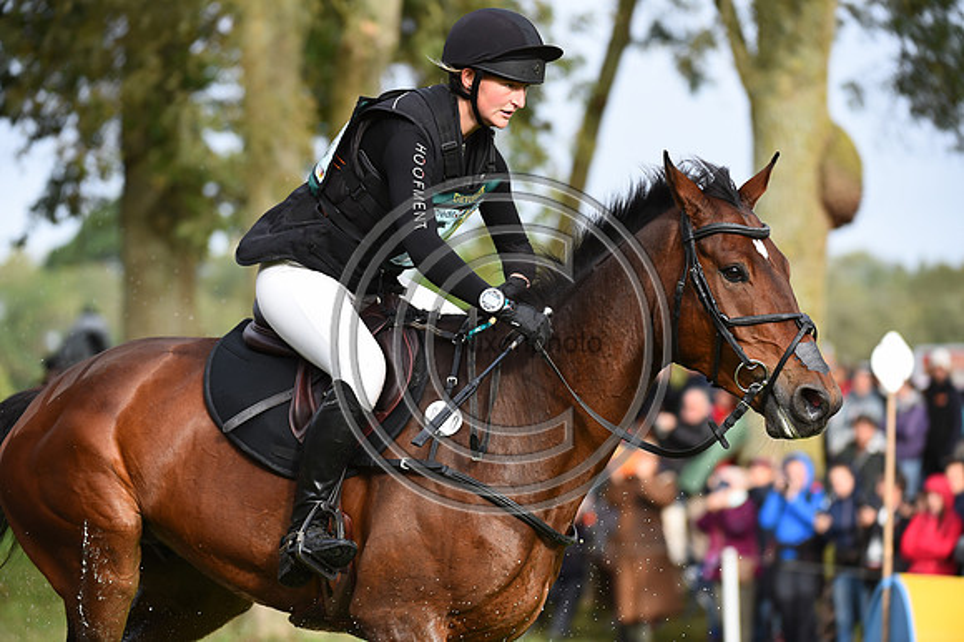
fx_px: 5352
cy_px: 321
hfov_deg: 10.3
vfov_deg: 6.9
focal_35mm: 200
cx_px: 482
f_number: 5
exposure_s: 1/1250
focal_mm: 200
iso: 900
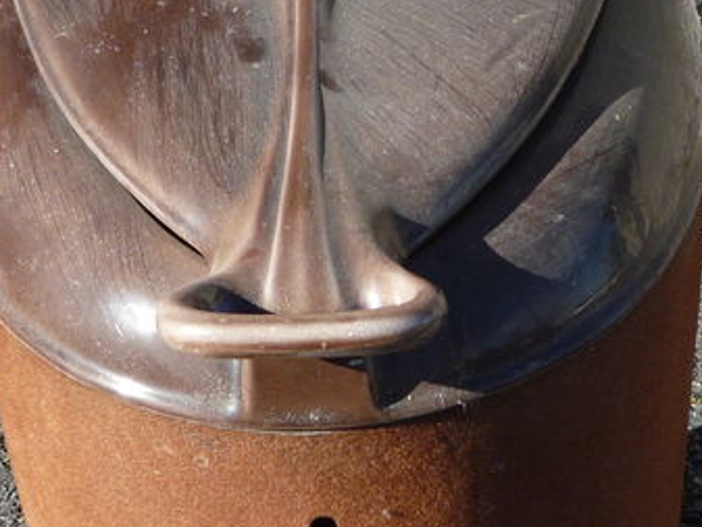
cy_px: 437
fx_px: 1806
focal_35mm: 89
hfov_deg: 22.0
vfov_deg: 16.5
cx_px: 390
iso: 100
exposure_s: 1/320
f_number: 4
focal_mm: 5.2
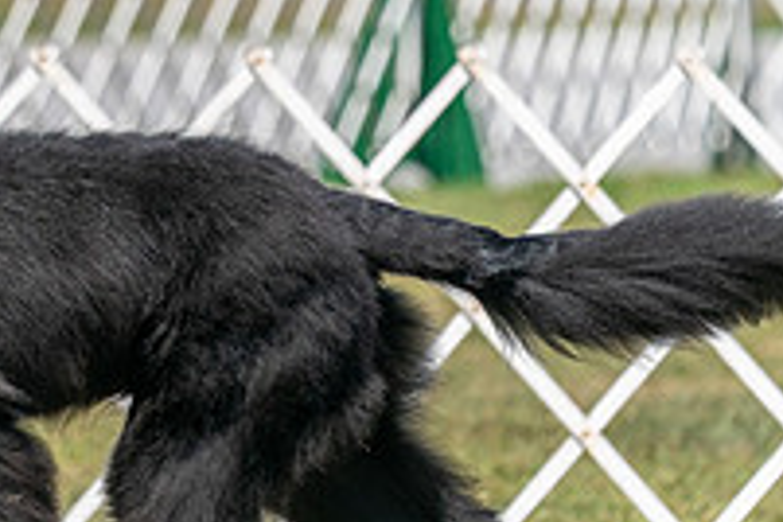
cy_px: -31
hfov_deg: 3.1
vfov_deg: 2.0
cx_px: -134
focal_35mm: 671
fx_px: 14593
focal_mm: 200
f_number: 4.5
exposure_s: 1/1600
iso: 200
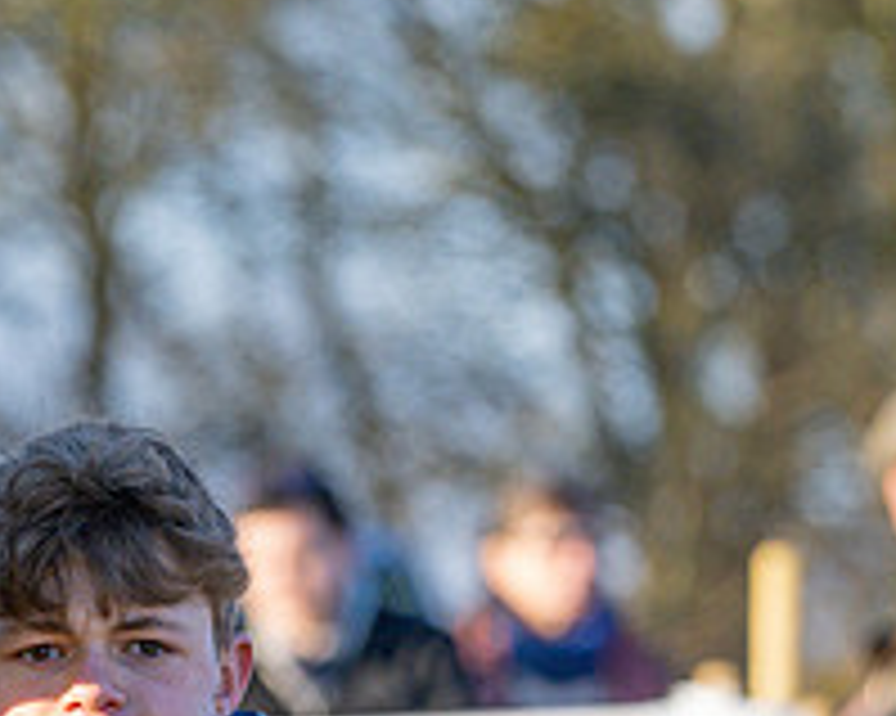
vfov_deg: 2.0
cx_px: -33
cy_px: 624
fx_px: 20515
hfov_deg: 2.5
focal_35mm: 774
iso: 400
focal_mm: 150
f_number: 4
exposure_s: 1/1000
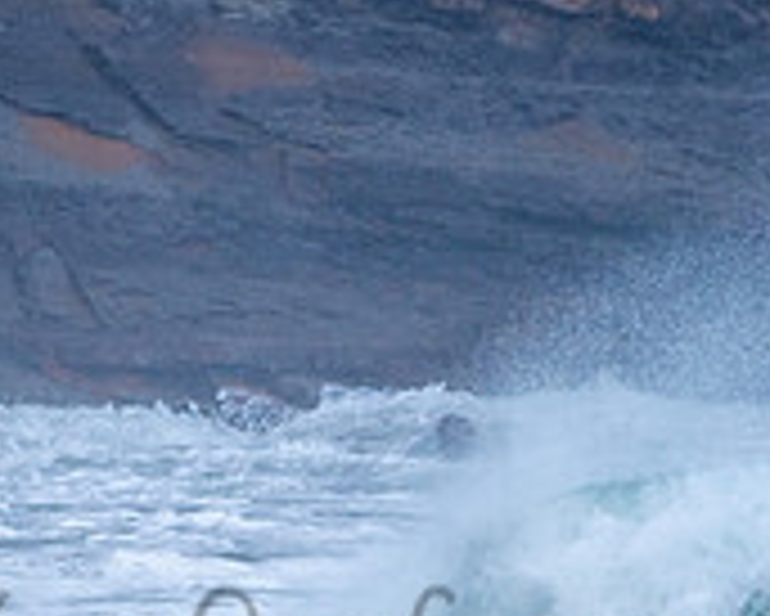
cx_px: 387
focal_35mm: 2384
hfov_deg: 0.8
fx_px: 54360
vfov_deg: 0.7
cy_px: 618
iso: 320
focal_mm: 500
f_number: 5.6
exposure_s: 1/640
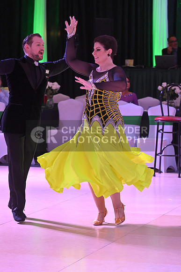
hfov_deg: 10.2
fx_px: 1017
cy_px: 136
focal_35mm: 135
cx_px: 90
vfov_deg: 15.2
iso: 5000
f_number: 6.3
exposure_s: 1/320
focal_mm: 135
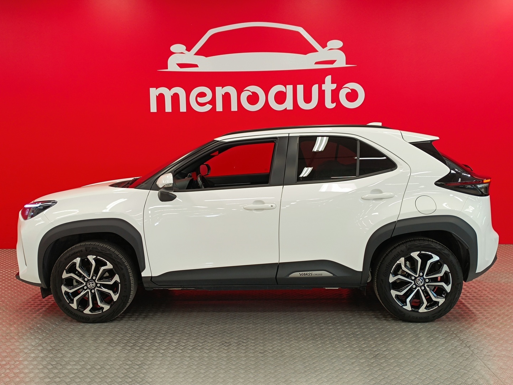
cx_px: 256
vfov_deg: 56.8
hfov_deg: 71.6
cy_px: 192
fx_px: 356
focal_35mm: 24
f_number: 1.88
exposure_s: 1/101
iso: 191
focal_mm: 5.59
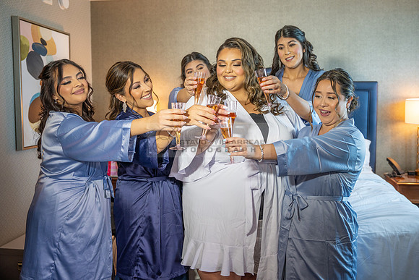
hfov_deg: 55.3
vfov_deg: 38.5
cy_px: 131
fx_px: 400
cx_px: 223
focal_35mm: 34
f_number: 2.8
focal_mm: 32.2
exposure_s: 1/80
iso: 800
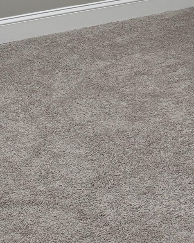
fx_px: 653
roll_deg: -0.3
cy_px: -122
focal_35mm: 91
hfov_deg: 16.8
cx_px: 134
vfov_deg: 18.6
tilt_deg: -6.5
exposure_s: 1/120
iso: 250
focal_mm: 6.76
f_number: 1.78
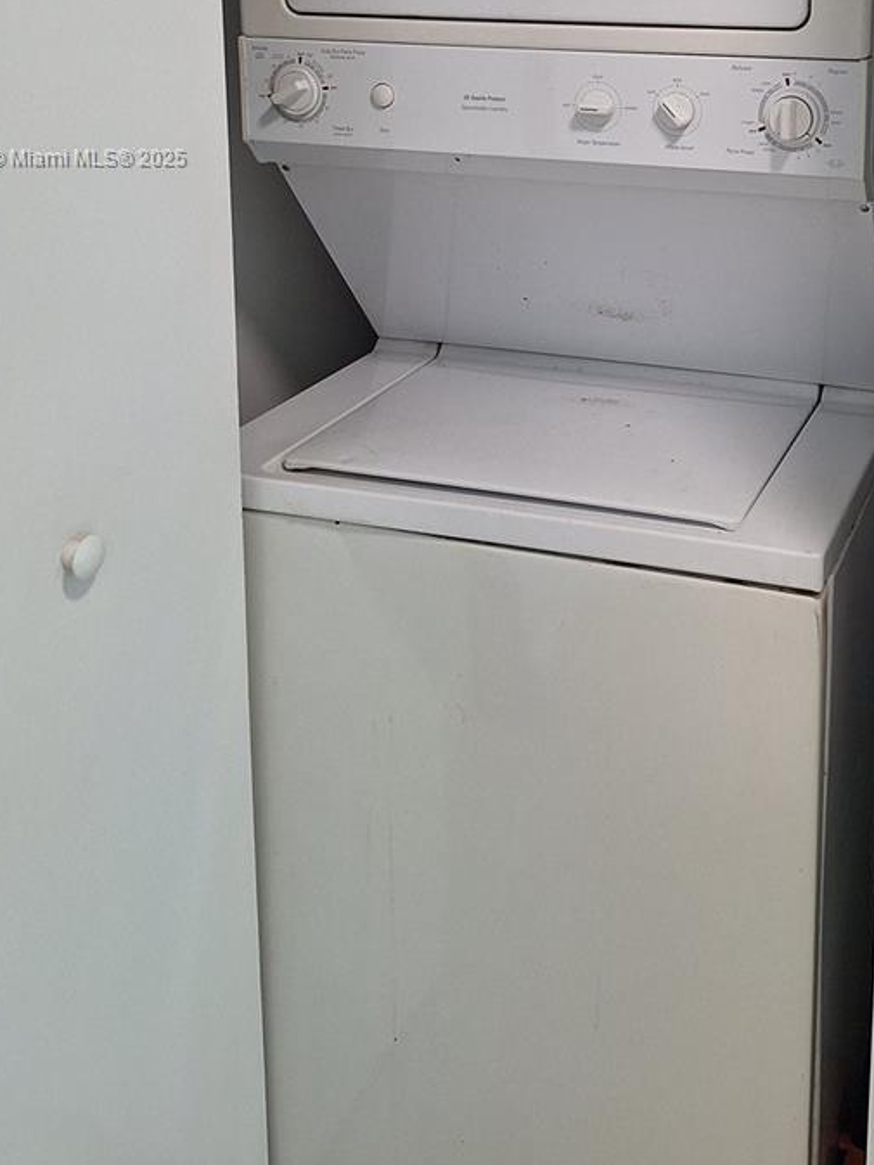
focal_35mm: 41
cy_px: 159
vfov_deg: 42.7
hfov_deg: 34.5
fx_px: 1380
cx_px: 647
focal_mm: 5.54
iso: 64
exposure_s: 1/60
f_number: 1.8
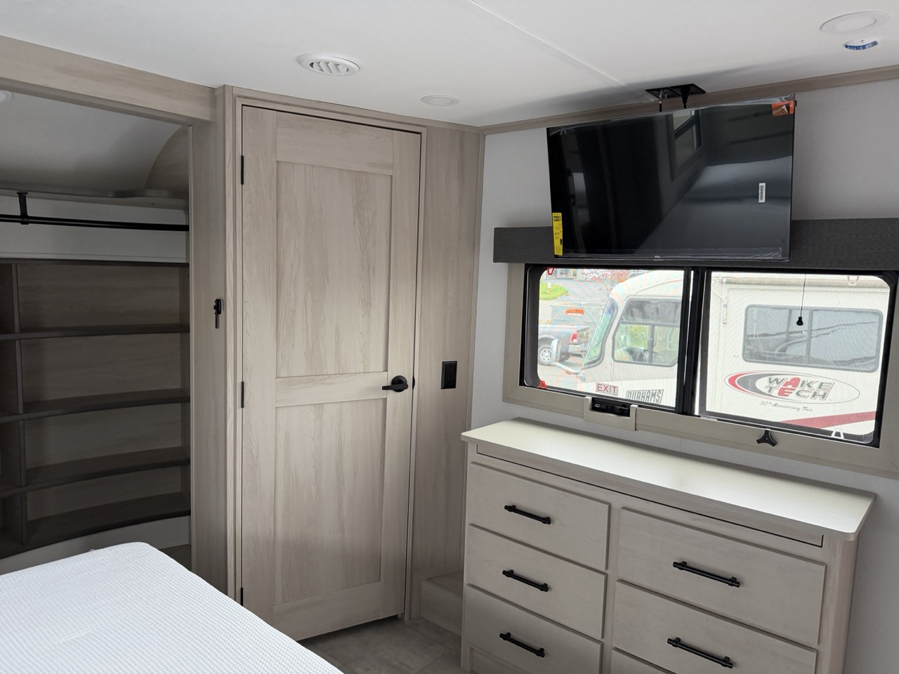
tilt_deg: -5.7
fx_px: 623
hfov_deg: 71.6
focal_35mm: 24
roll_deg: -1.7
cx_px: 450
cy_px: 337
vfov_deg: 56.8
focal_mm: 6.76
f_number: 1.78
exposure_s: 1/115
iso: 200
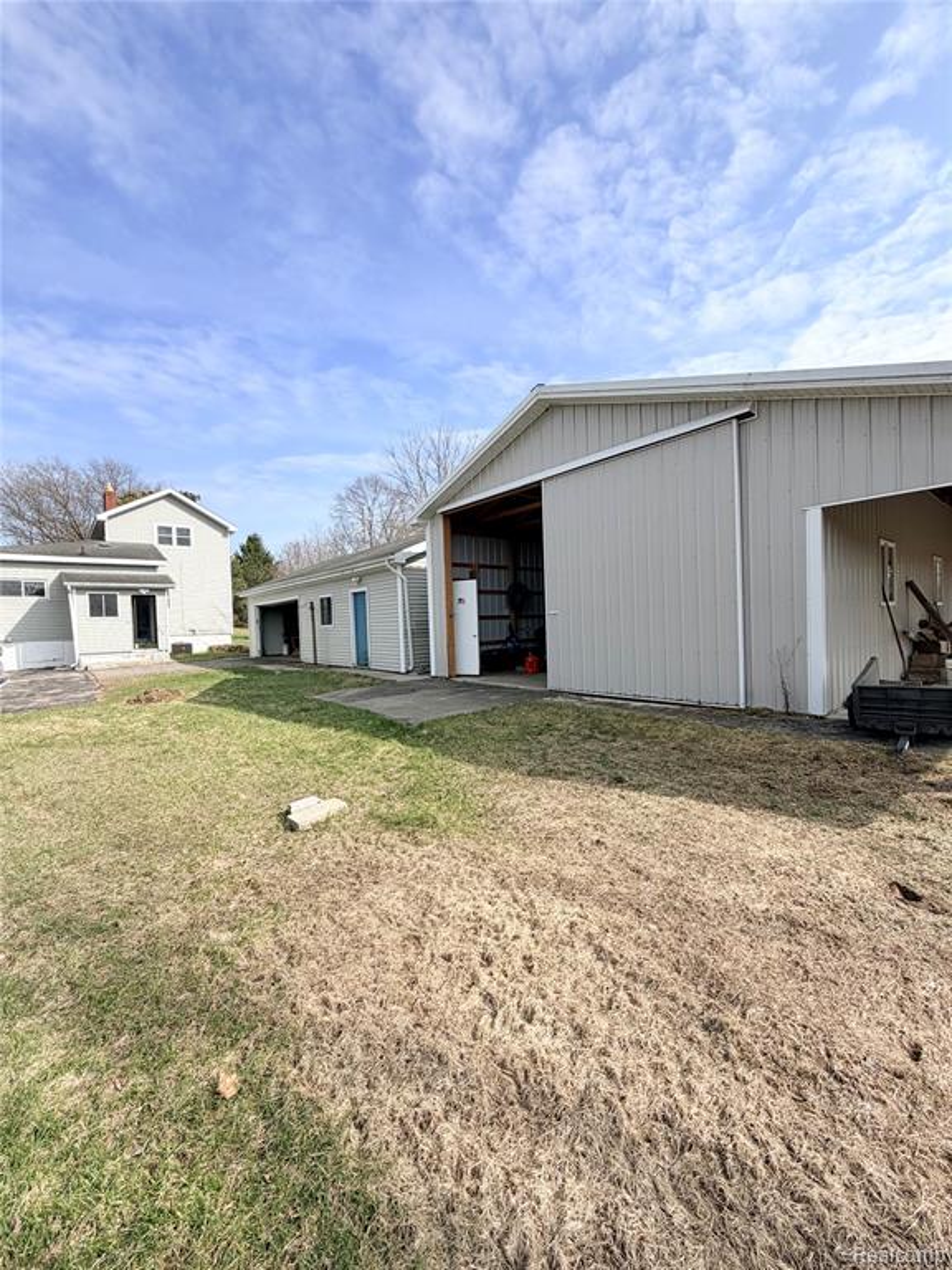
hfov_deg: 85.7
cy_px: 635
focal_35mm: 14
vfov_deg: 102.1
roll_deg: +2.3
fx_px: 513
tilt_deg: -0.2
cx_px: 476
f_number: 2.2
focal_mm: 2.22
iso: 25
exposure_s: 1/770
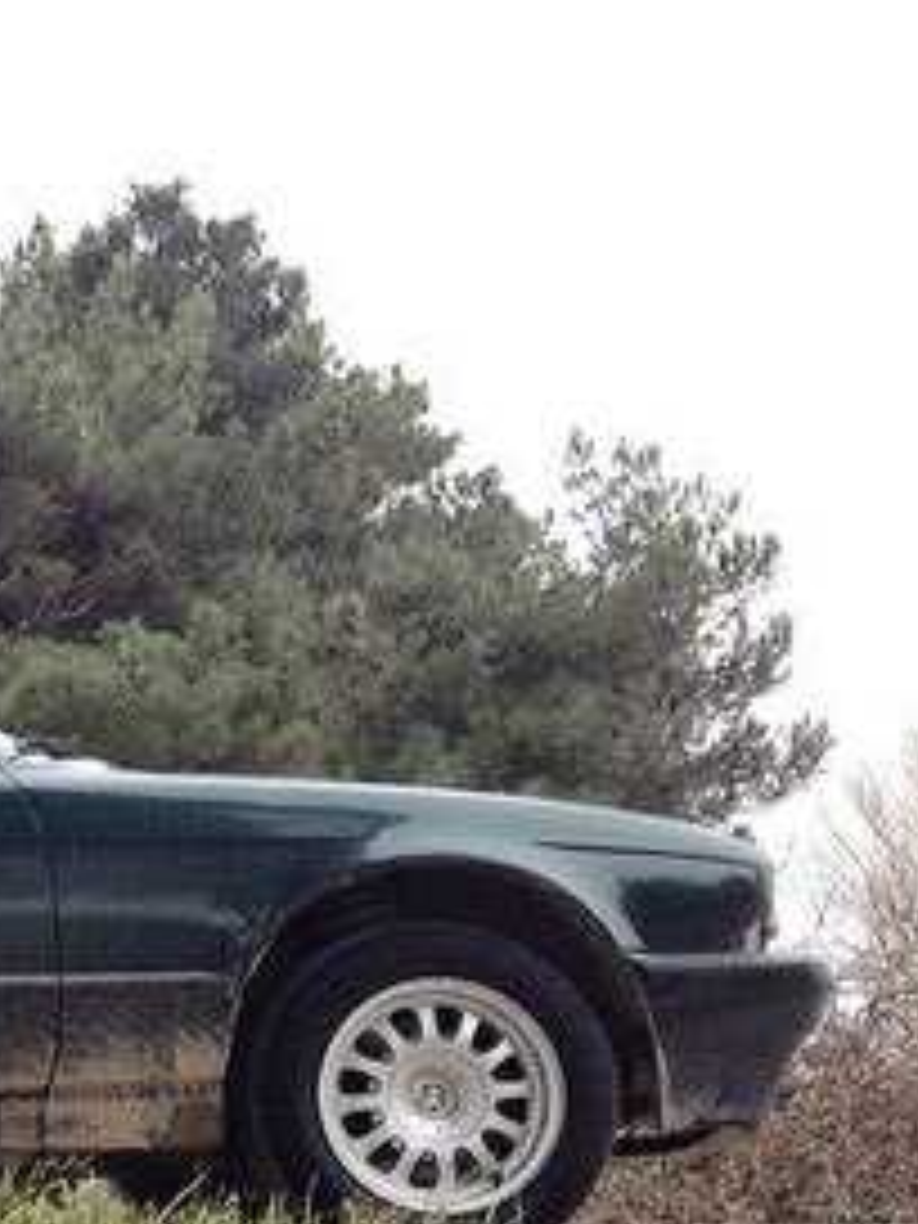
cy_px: 974
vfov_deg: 24.0
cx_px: -495
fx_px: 2829
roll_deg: -2.1
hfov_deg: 16.6
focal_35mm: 80
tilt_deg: +5.0
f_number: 2.4
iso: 64
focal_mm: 4.12
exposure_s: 1/120
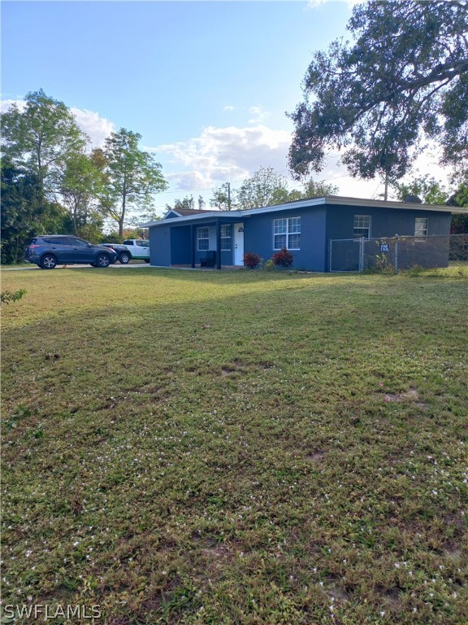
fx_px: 451
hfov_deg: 54.9
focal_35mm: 25
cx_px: 234
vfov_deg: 69.4
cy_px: 312
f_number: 1.8
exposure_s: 1/227
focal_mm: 4.6
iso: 25
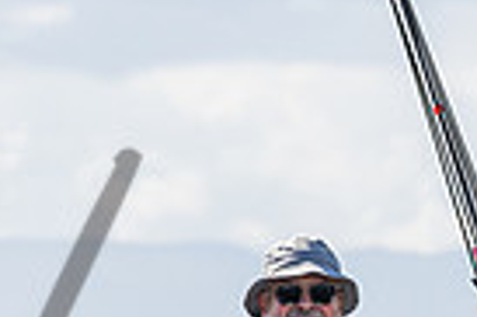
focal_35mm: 1131
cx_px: 190
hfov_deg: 1.8
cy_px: 545
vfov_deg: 1.2
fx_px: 14968
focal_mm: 260
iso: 400
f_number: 10
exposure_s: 1/1000
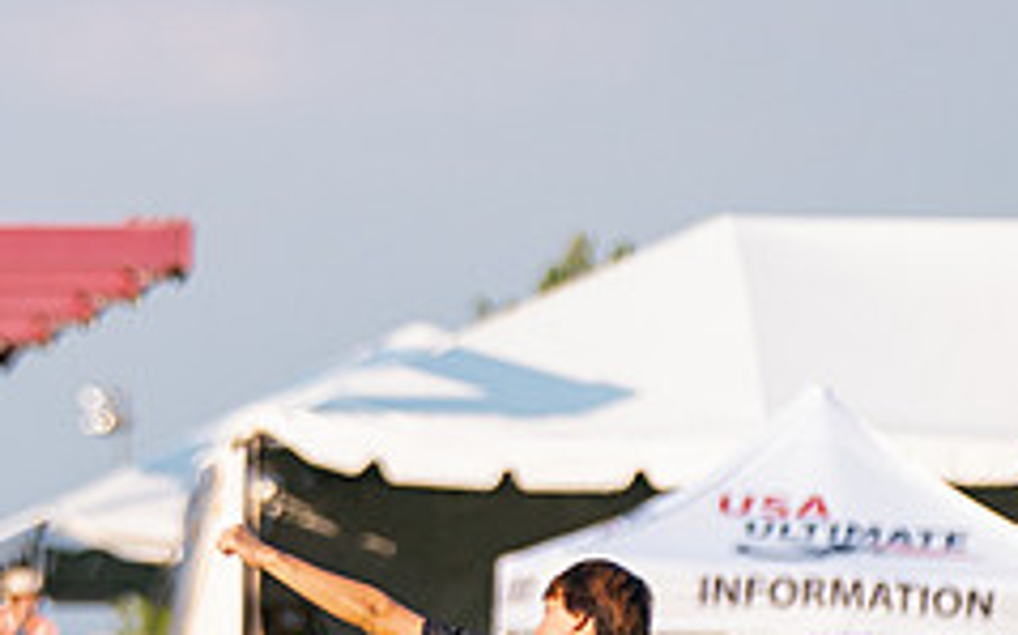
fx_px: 14306
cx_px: 438
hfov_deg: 4.1
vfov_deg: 2.5
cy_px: 593
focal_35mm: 516
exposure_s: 1/4000
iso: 500
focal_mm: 156
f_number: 2.8
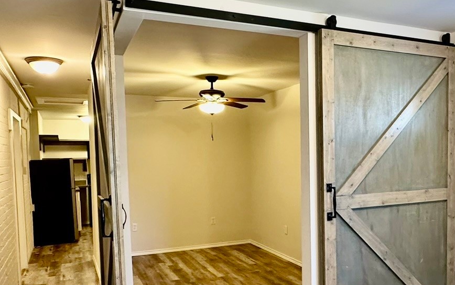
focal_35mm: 35
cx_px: 285
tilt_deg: -2.7
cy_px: 183
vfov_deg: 36.0
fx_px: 434
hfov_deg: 54.7
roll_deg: +0.9
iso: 250
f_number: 2.2
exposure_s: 1/60
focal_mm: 2.22
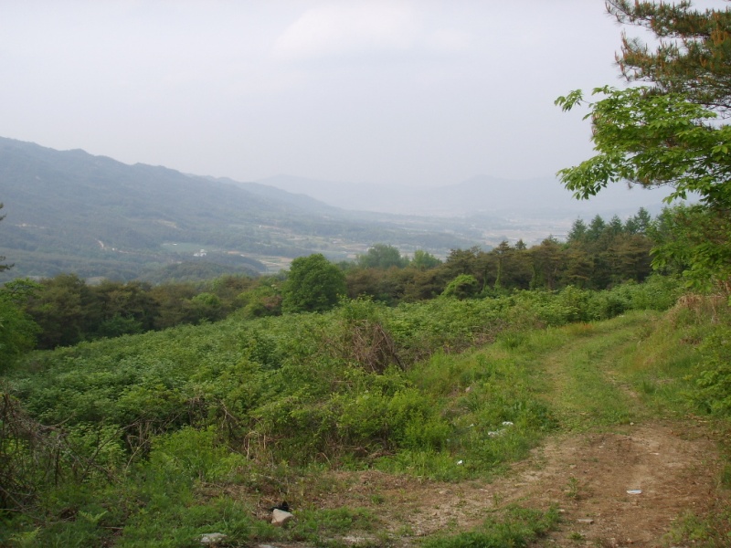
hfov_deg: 47.9
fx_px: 824
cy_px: 274
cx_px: 366
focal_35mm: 39
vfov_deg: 36.8
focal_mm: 6.6
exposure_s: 1/180
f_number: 6.3
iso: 50
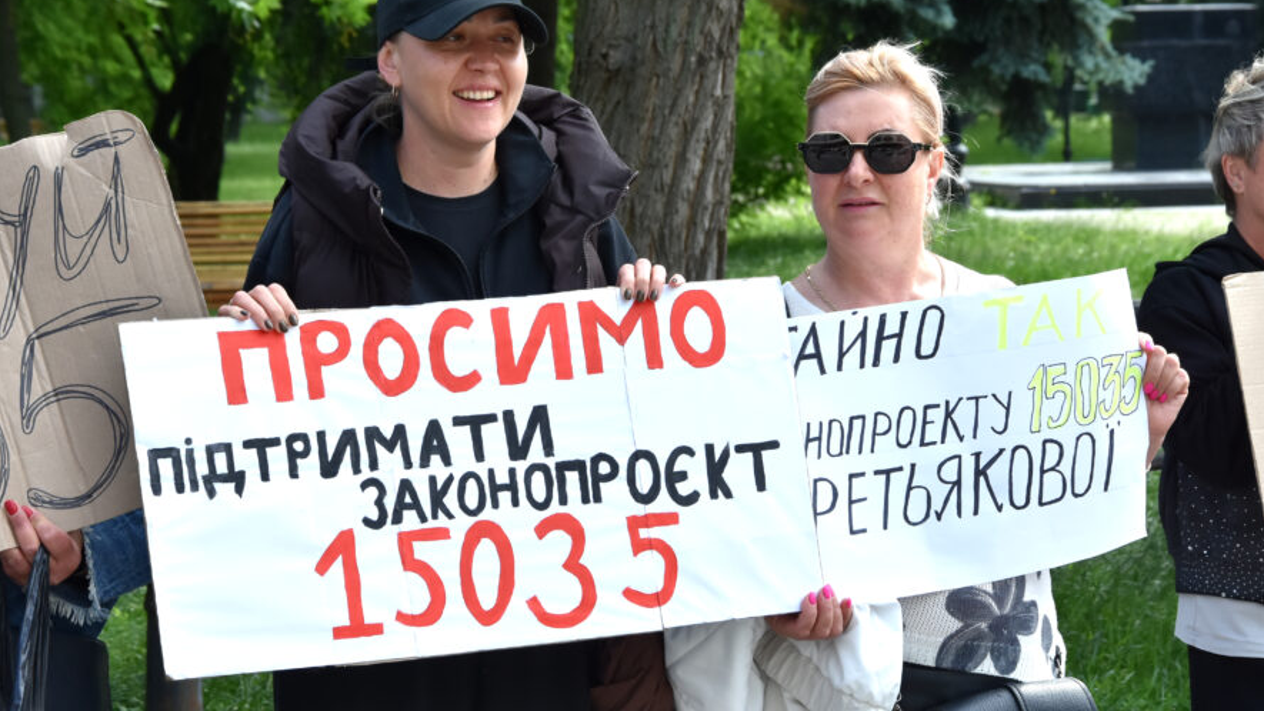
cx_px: 650
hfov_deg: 17.9
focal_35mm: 120
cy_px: 285
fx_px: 4022
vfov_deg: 10.1
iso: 500
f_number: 8
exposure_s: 1/500
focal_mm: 66
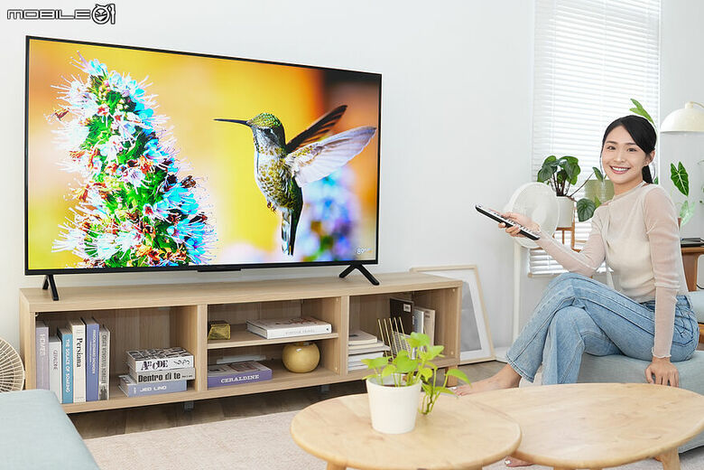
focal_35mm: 36
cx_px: 352
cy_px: 235
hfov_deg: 53.1
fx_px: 704
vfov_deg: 36.9
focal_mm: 24
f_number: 2.8
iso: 500
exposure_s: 1/160
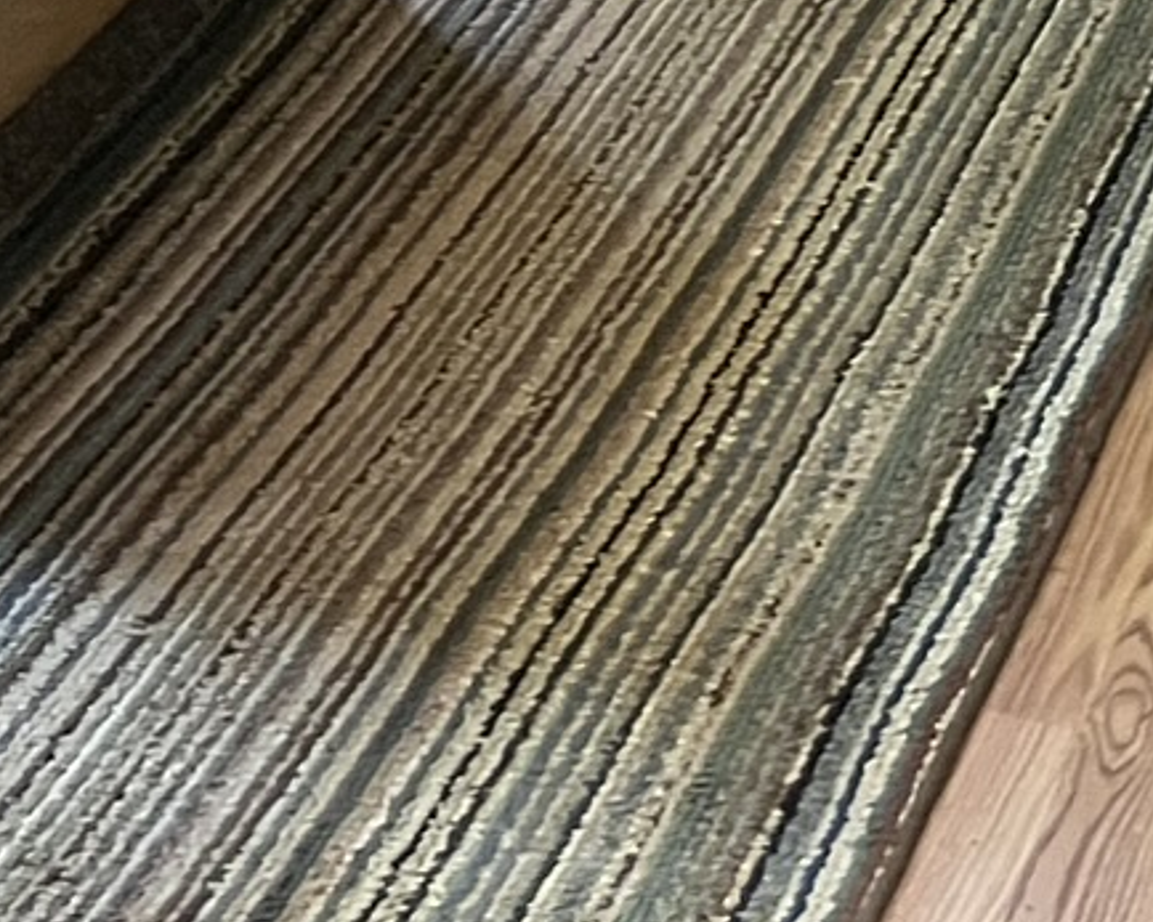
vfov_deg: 10.6
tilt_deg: -10.8
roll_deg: +0.7
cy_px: -1100
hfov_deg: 14.7
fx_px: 4401
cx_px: -32
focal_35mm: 129
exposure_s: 1/32
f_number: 1.8
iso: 400
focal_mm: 3.99
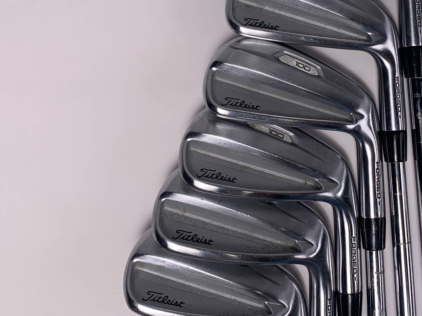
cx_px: 292
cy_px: 68
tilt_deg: -85.3
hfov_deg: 37.6
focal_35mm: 50
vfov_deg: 28.5
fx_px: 609
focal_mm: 4.25
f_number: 1.8
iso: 25
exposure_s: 1/388
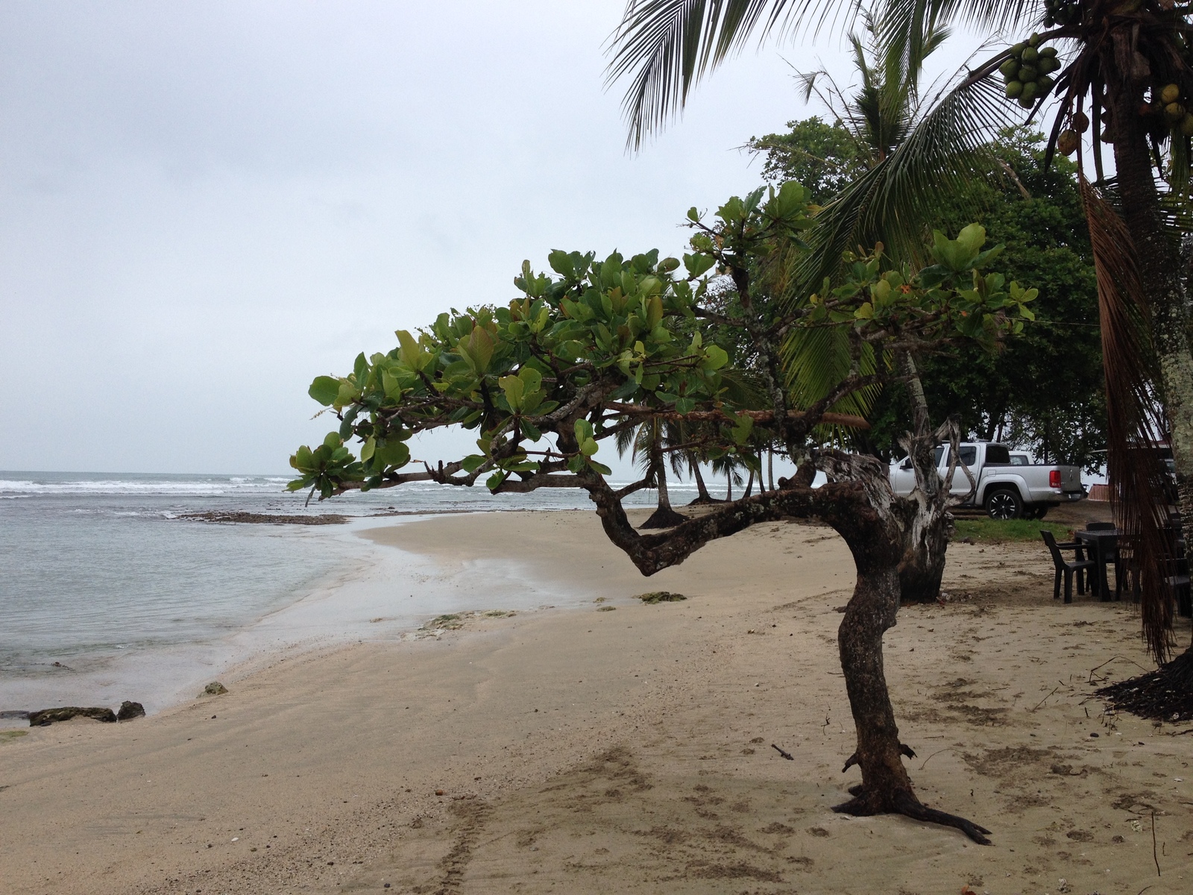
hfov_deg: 52.6
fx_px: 1206
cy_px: 448
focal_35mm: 35
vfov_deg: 40.7
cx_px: 596
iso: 50
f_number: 2.4
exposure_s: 1/767
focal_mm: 4.28
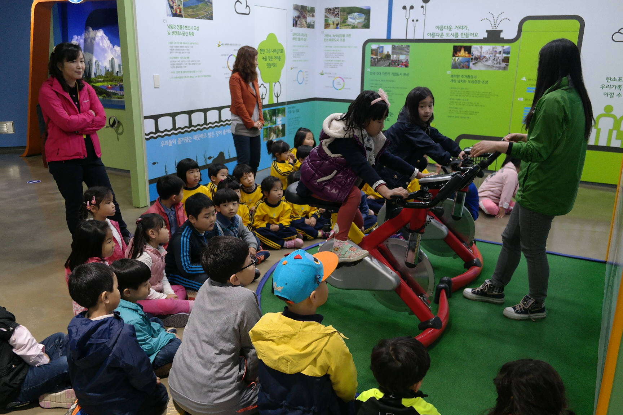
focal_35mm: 30
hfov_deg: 61.9
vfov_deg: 43.6
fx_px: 519
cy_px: 208
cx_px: 312
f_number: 3.5
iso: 800
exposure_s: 1/40
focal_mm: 20
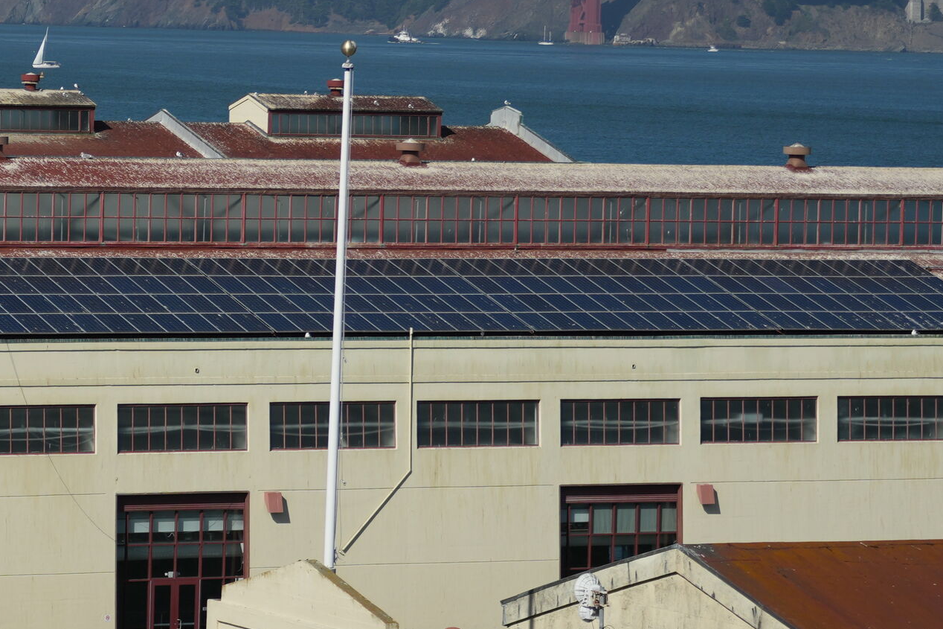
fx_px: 5264
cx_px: 42
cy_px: 104
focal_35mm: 201
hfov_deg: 10.2
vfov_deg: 6.8
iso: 125
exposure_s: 1/1600
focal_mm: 59
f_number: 5.6
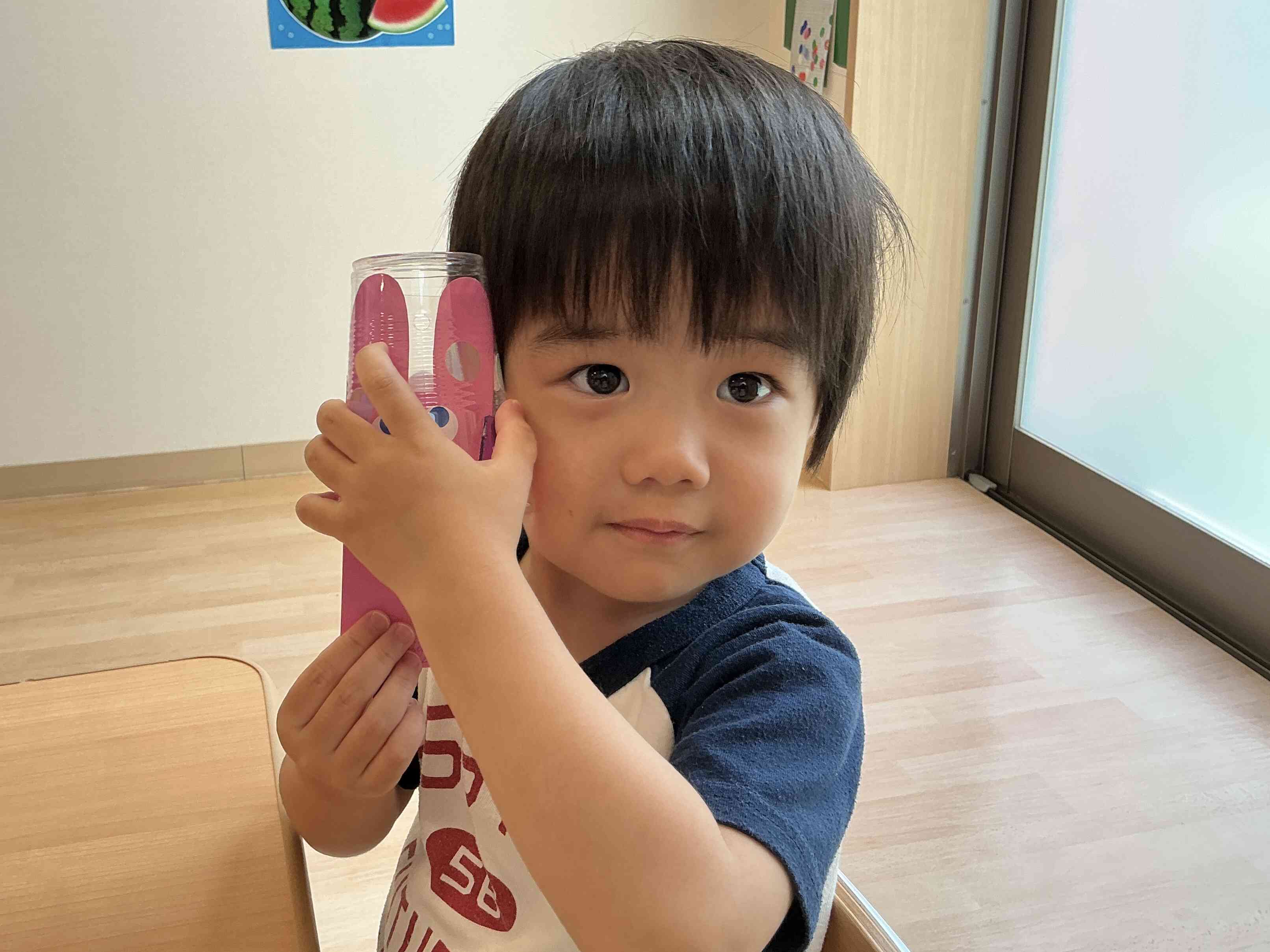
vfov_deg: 48.2
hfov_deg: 61.7
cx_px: 635
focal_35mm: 29
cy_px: 476
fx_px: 1064
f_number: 1.8
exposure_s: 1/100
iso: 16
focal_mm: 3
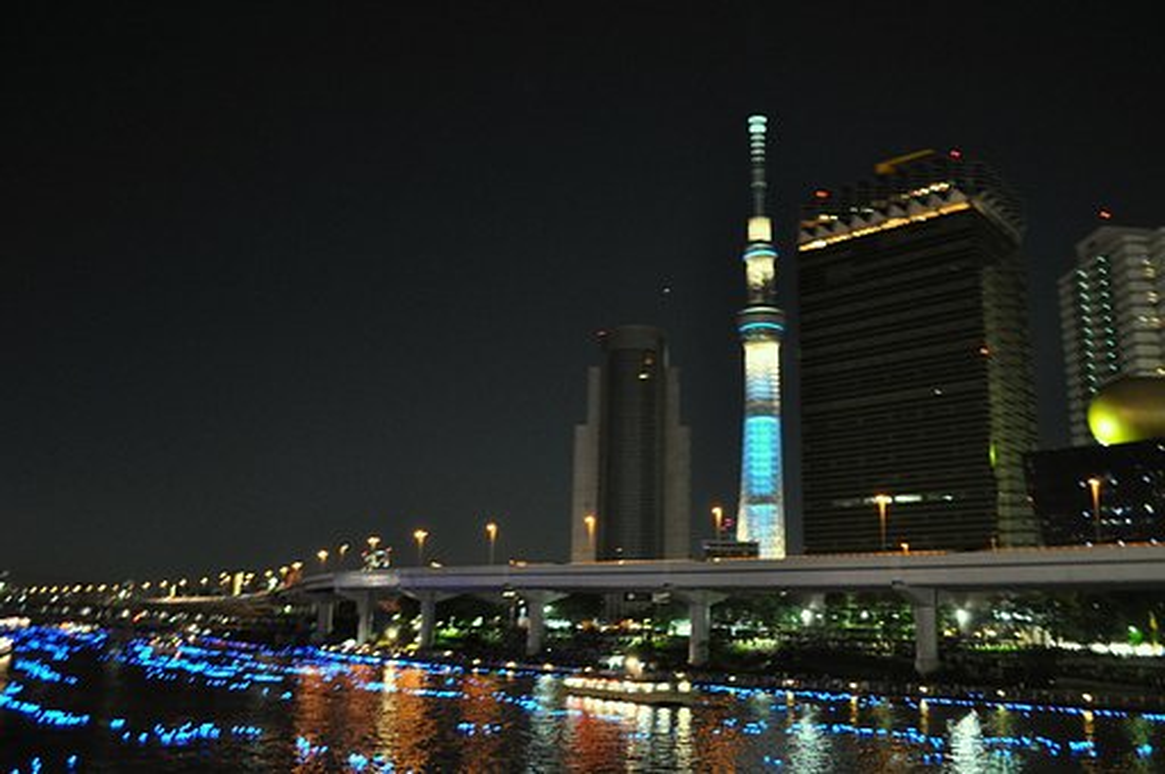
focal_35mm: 30
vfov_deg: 43.5
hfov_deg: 62.0
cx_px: 582
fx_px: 970
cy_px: 387
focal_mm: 20
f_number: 3.8
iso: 1600
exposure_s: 1/5
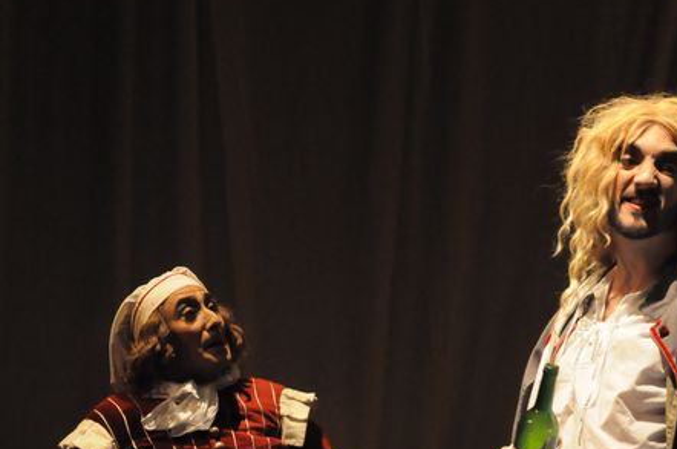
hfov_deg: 10.8
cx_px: 466
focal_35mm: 190
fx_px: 3567
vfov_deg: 7.2
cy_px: 387
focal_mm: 70
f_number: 5.3
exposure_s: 1/100
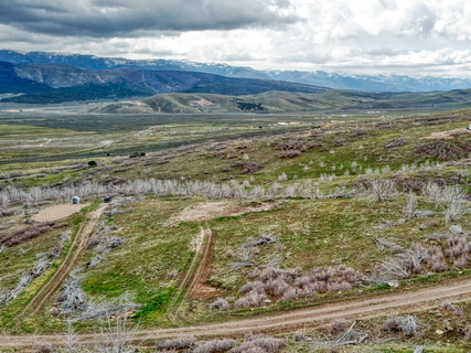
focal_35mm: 39
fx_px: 531
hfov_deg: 47.5
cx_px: 289
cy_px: 204
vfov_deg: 36.7
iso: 100
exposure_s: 1/345
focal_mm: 4.73
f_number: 2.2
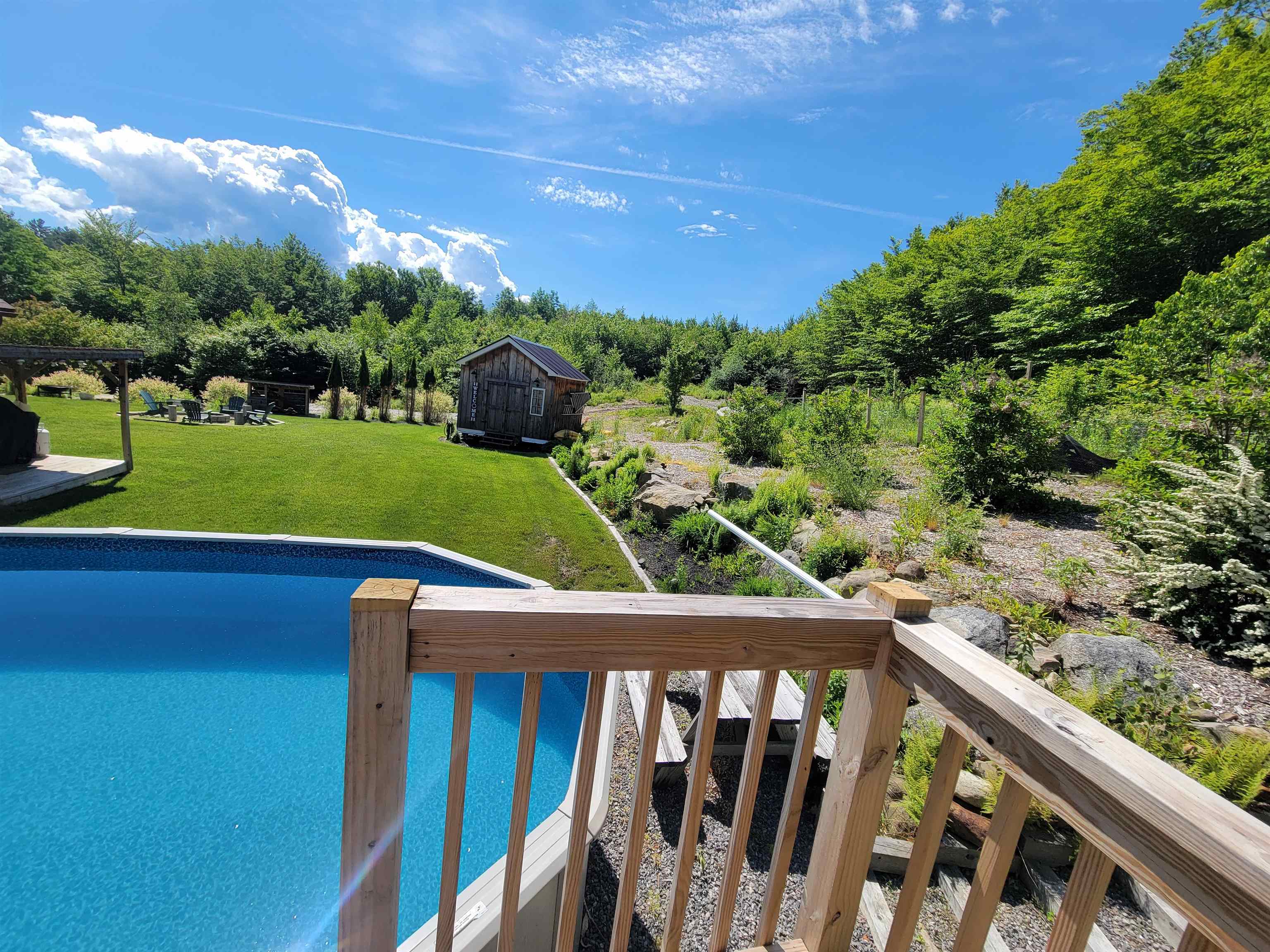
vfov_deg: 89.9
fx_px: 477
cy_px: 476
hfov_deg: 106.2
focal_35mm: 13
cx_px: 635
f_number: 2.2
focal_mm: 2.2
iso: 50
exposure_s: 1/1546
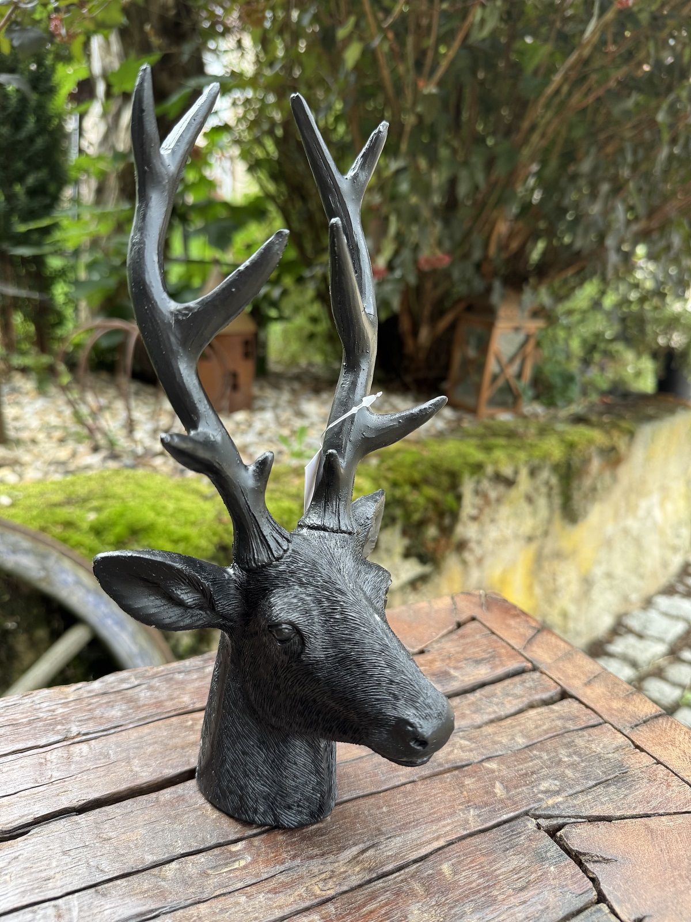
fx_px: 639
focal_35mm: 24
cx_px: 346
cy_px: 461
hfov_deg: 56.8
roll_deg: +0.5
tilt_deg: -13.5
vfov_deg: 71.6
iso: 125
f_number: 1.78
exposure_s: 1/121
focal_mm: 6.76
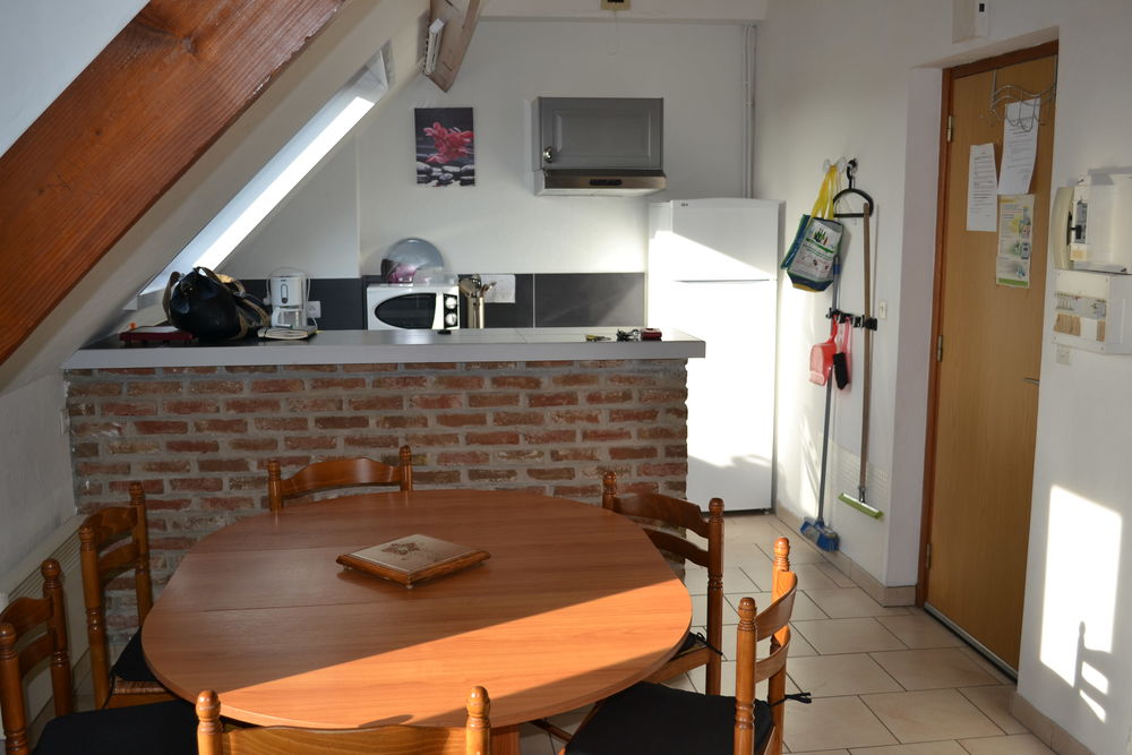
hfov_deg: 57.2
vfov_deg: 40.0
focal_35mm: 33
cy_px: 378
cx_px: 566
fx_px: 1038
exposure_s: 1/160
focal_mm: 22
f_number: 4
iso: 100
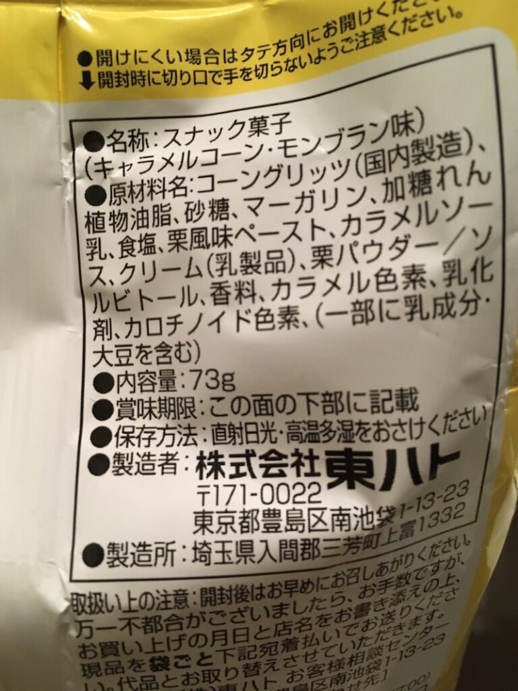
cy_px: 346
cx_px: 259
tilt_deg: -40.8
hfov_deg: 48.2
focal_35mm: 29
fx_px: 579
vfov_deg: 61.7
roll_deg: -1.1
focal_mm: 4.15
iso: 200
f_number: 2.2
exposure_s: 1/24
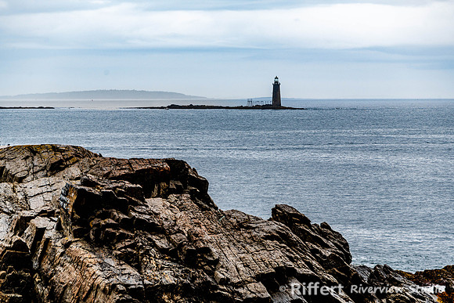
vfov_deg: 8.0
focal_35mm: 171
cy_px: 152
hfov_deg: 12.0
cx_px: 227
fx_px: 2159
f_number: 6.3
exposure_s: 1/250
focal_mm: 160
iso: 200
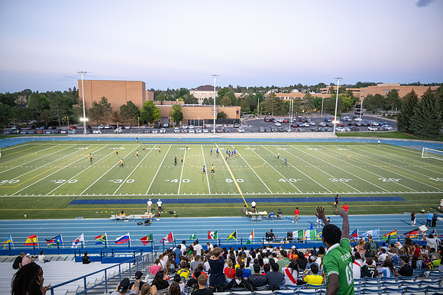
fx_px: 295
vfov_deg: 53.2
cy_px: 148
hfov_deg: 73.7
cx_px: 222
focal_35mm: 24
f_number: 2.8
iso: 3200
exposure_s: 1/500
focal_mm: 24
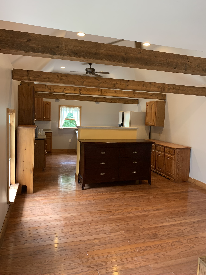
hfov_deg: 53.1
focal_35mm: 26
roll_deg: -2.2
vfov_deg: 67.3
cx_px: 103
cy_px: 138
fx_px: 206
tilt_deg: -5.0
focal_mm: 4.25
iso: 160
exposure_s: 1/60
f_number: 1.8
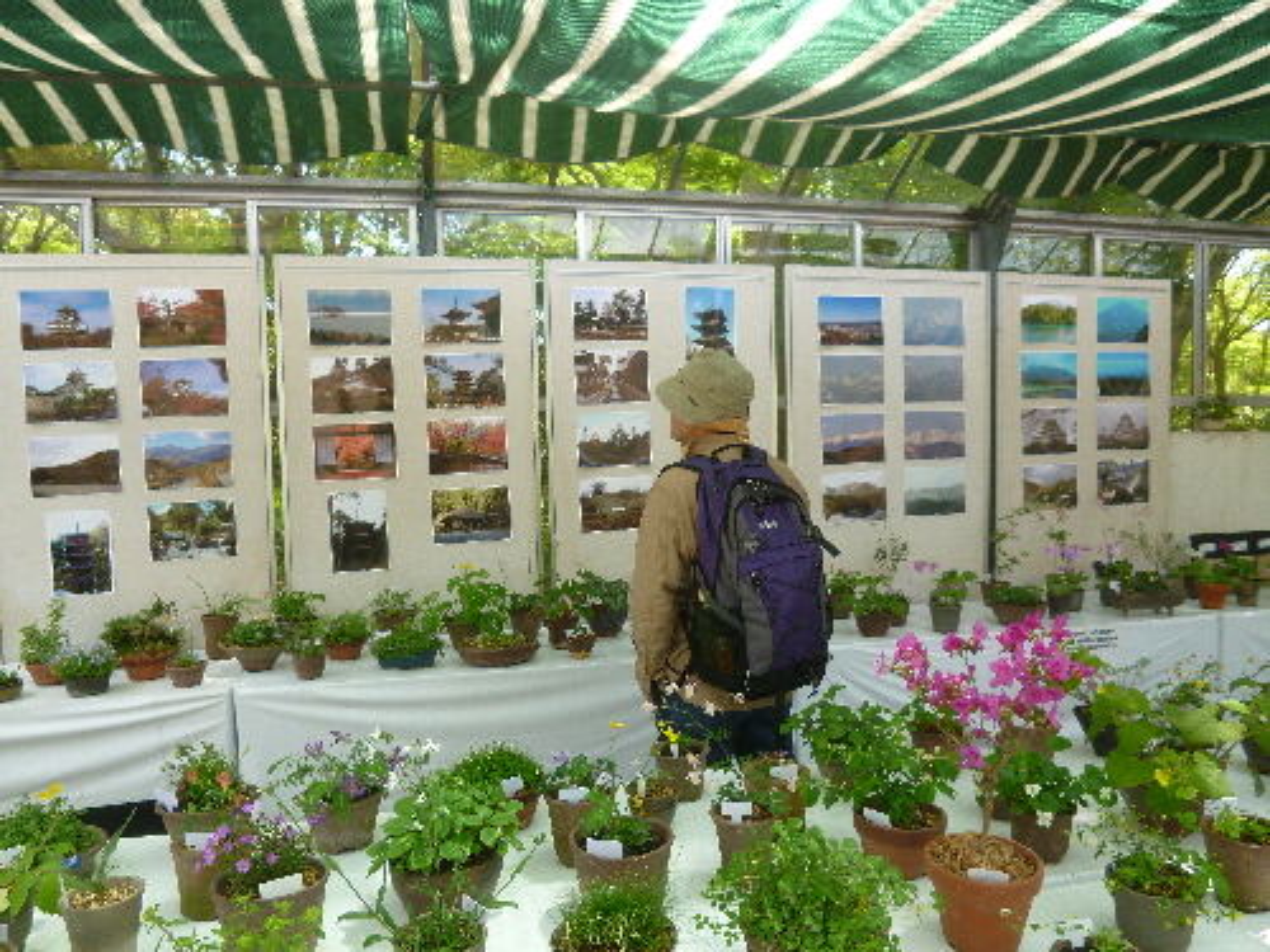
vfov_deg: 56.8
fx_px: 881
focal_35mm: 24
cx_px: 635
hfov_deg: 71.6
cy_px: 476
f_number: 2.5
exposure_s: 1/200
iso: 100
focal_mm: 4.3
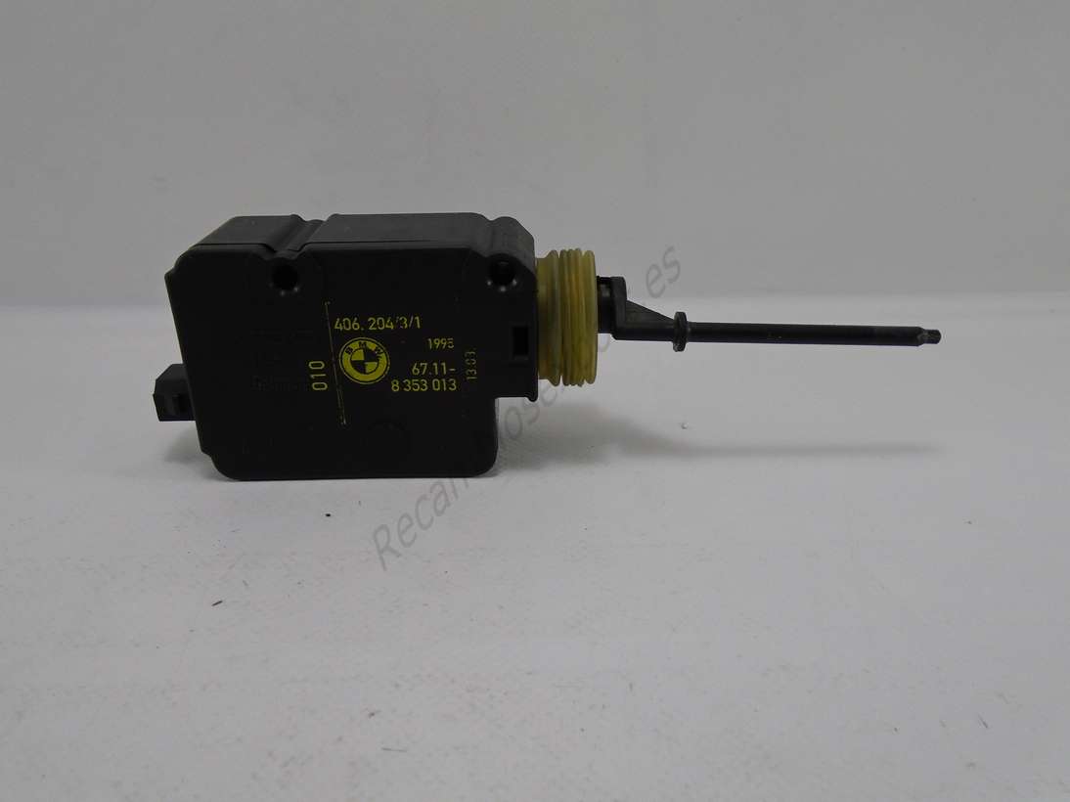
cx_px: 535
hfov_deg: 67.3
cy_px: 401
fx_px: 803
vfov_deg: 53.0
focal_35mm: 26
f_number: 3.2
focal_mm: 4.6
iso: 100
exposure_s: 1/30
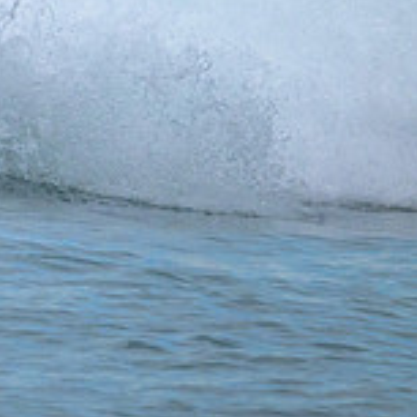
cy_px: -72
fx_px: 26849
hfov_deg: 0.9
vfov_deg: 0.9
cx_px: -368
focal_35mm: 1970
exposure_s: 1/1250
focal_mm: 610
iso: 3200
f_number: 11
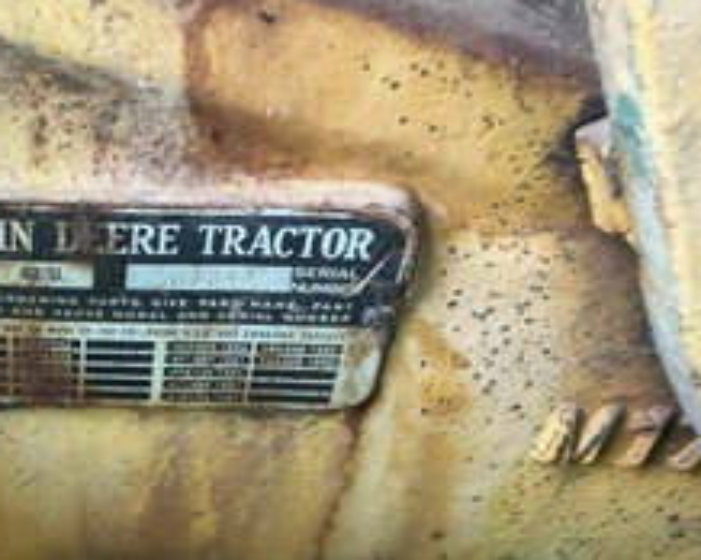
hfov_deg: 40.1
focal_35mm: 43
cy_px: 377
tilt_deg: -35.9
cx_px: 87
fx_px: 891
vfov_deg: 34.5
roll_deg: +1.1
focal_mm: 2.22
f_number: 2.2
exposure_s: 1/70
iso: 320
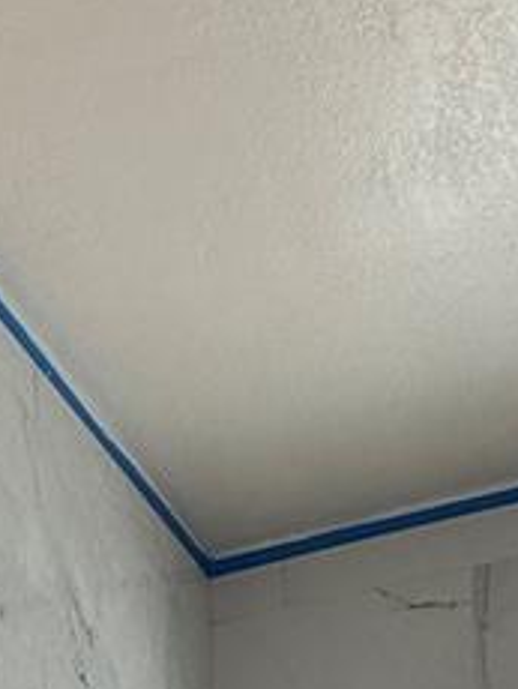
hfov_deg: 20.2
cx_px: 225
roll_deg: +1.5
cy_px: 1306
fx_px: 1454
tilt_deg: +0.9
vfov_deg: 18.9
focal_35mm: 73
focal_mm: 2.22
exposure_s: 1/251
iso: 64
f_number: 2.2
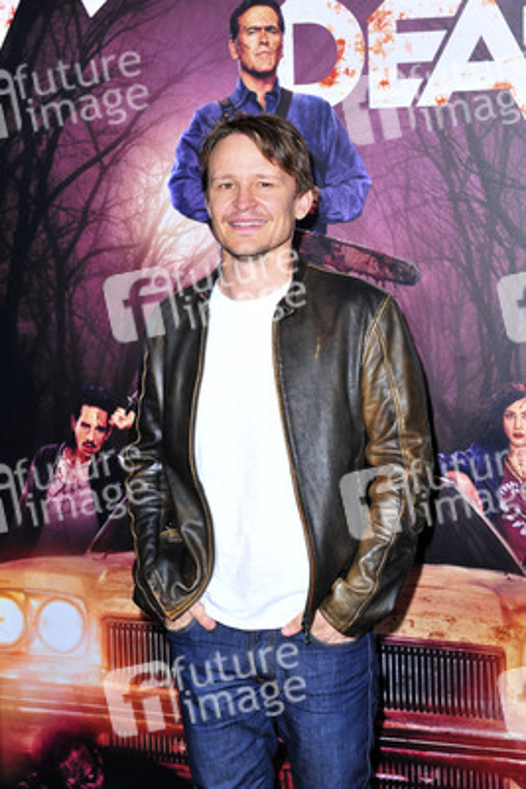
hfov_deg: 19.5
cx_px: 263
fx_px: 1533
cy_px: 394
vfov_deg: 28.8
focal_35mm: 70
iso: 640
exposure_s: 1/320
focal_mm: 70
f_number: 5.6
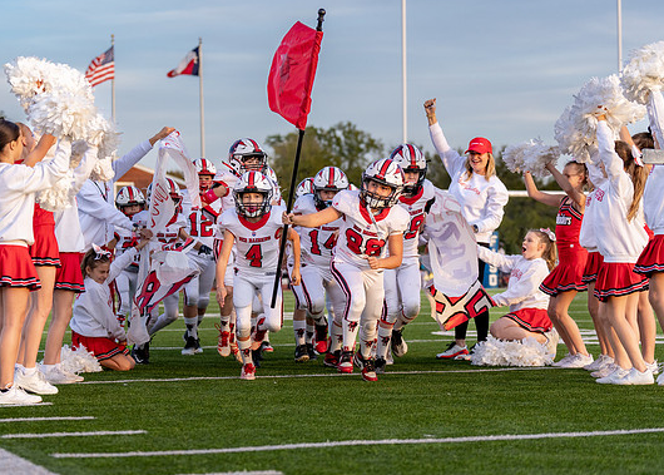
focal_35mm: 96
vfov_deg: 14.9
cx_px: 310
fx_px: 1811
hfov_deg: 20.8
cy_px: 250
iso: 200
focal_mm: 70
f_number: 2.8
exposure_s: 1/1600
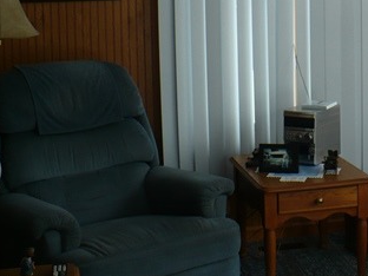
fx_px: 808
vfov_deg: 18.9
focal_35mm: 76
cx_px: 373
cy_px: 11
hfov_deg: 24.4
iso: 100
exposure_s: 1/125
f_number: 2.8
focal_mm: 6.1
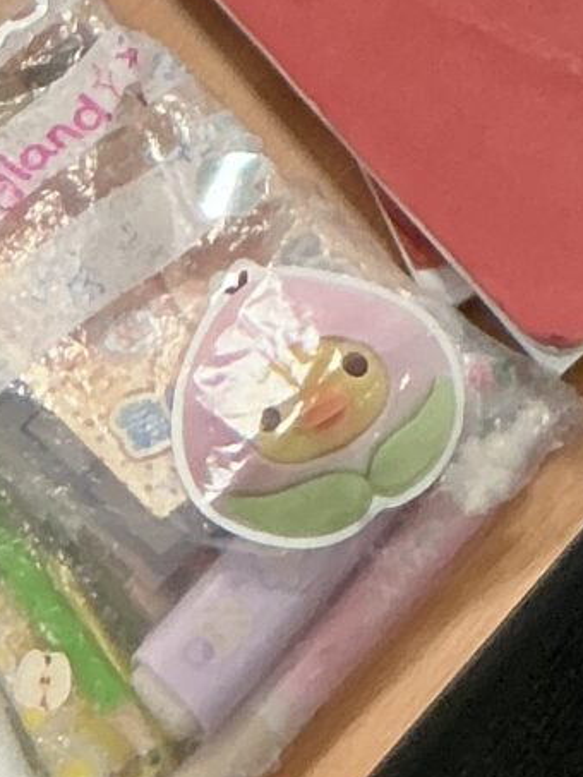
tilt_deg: -38.3
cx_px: 345
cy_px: -1285
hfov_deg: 9.1
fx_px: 3681
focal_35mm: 164
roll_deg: +13.8
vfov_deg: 10.0
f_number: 1.8
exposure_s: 1/60
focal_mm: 3
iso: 100
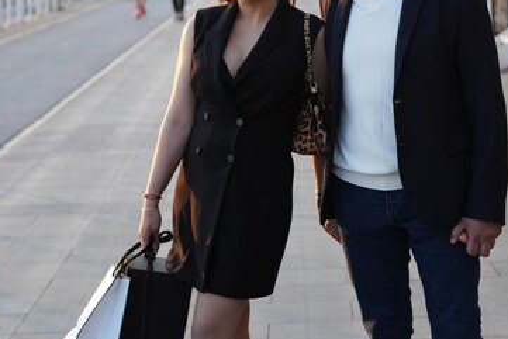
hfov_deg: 19.4
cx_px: 338
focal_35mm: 105
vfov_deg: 13.0
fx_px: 1482
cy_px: 64
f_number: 4
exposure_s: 1/1600
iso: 2000
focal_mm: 64
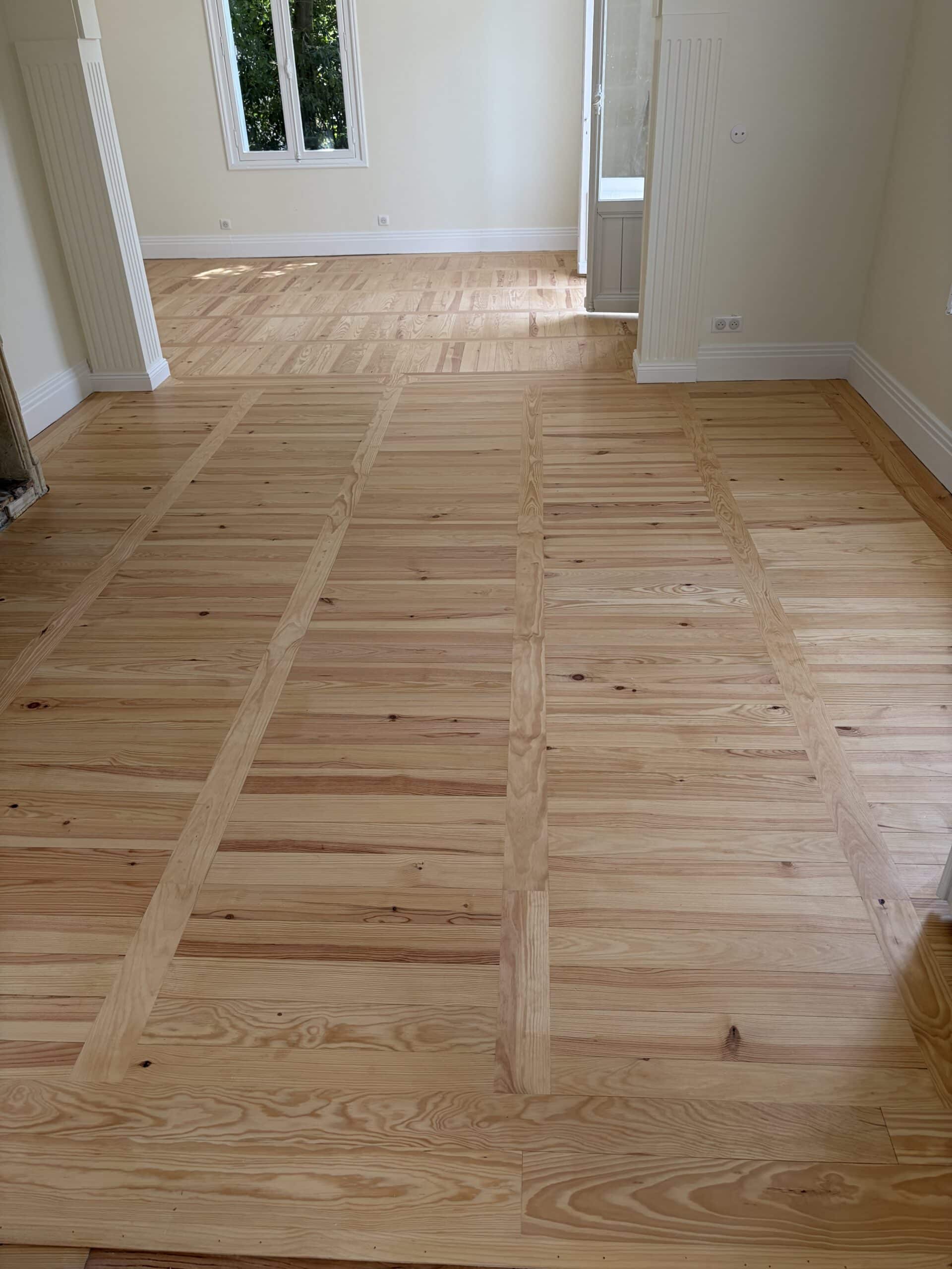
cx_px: 476
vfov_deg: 67.3
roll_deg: +1.9
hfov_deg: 53.1
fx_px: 953
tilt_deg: -30.2
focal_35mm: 26
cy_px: 634
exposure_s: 1/158
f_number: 1.6
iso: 32
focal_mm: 5.96
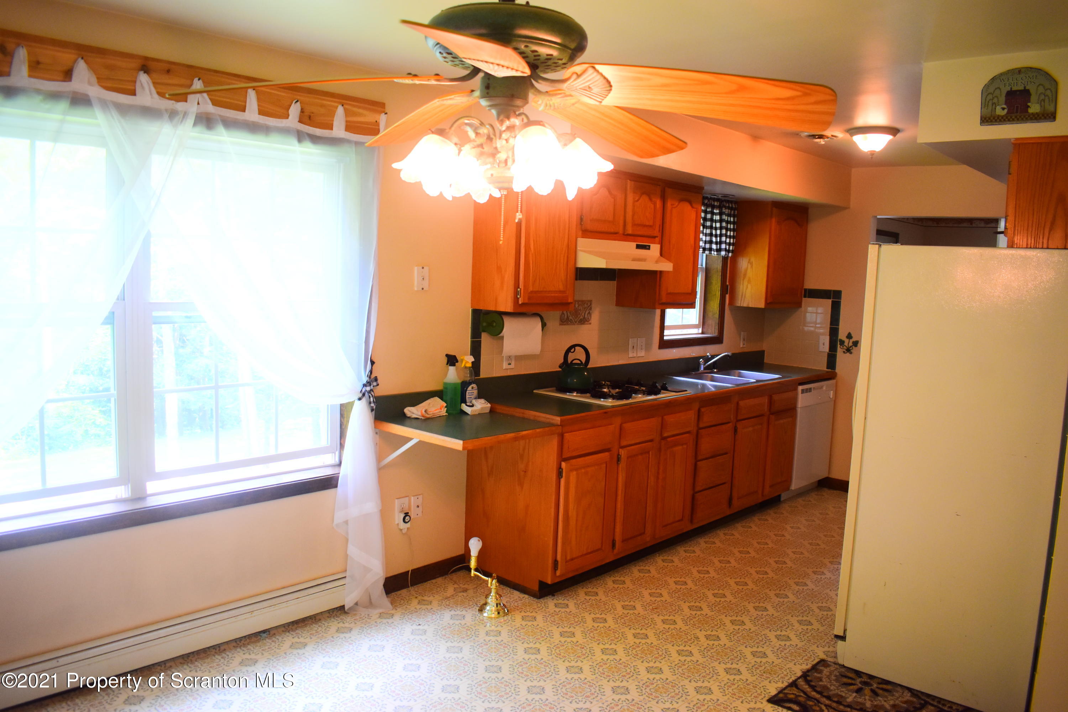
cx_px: 534
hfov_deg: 67.4
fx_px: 801
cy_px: 356
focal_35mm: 27
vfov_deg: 47.9
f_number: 3.5
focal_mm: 18
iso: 800
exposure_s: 1/60
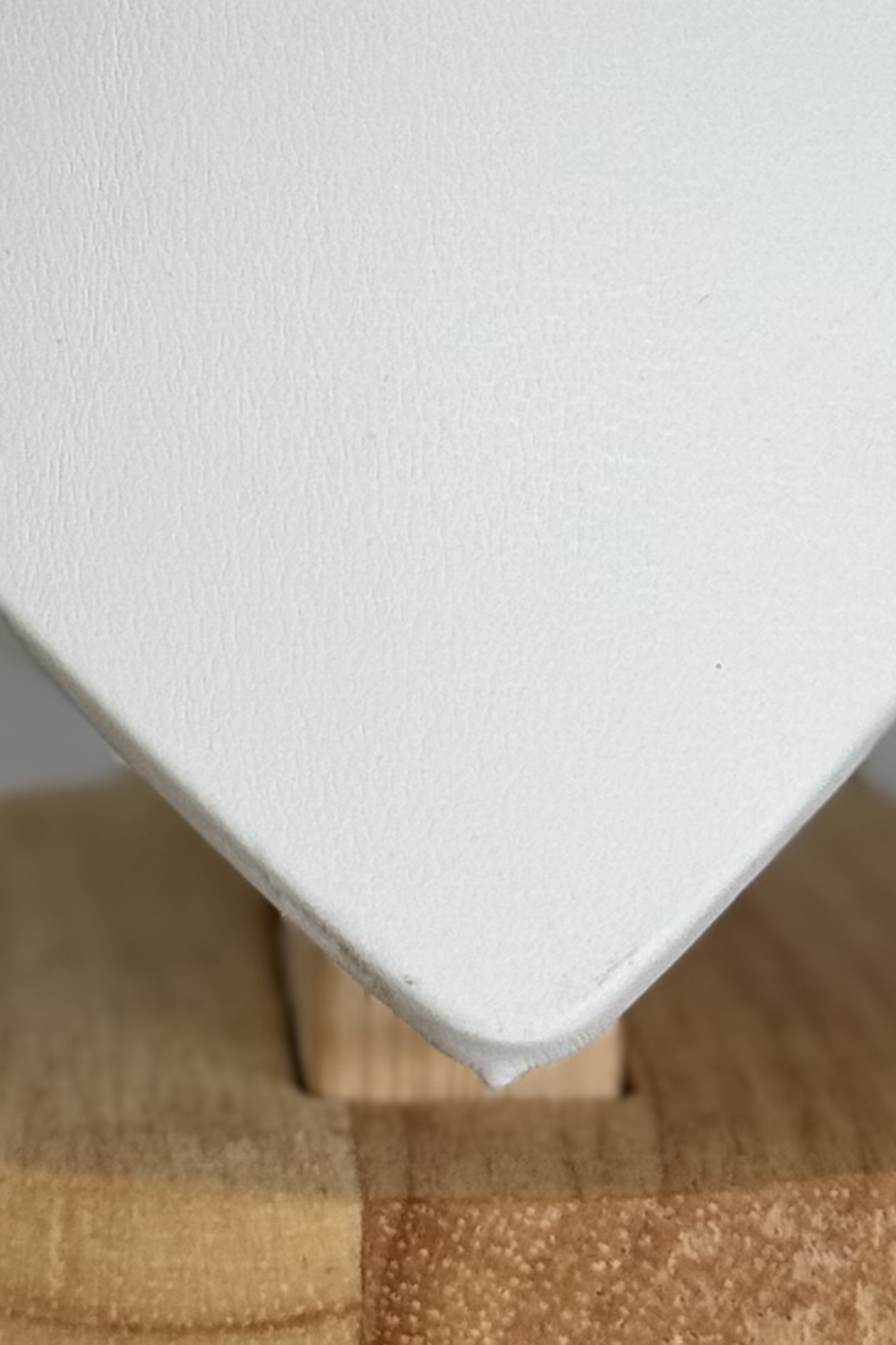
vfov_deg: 11.0
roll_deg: +0.2
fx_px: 6834
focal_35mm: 183
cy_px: -380
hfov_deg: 7.5
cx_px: 422
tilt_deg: -3.3
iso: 50
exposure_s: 1/168
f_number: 1.78
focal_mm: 6.76
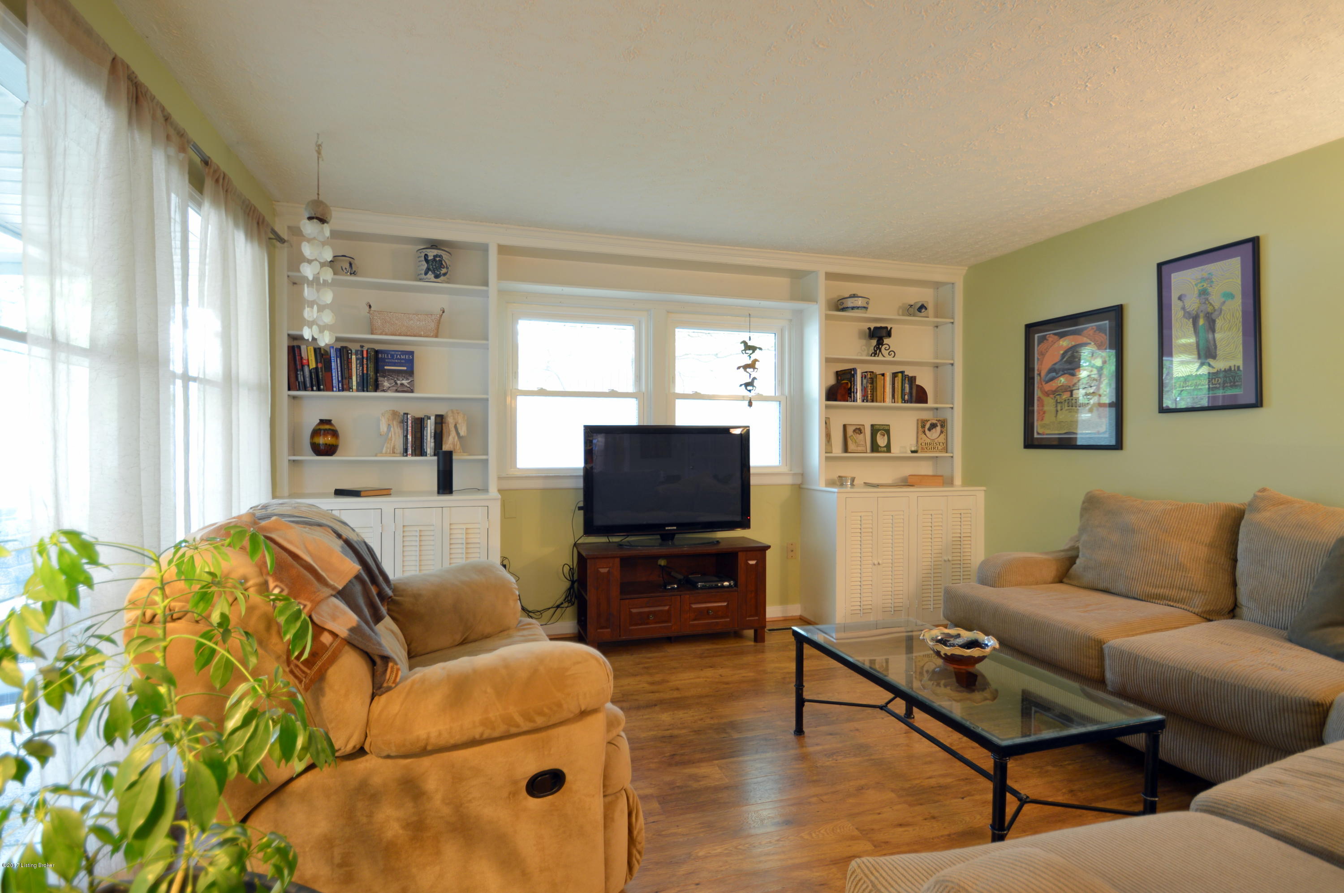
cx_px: 672
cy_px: 446
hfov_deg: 95.0
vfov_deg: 71.9
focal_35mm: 16
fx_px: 615
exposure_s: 1/2.5
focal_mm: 11
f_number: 3.5
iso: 100
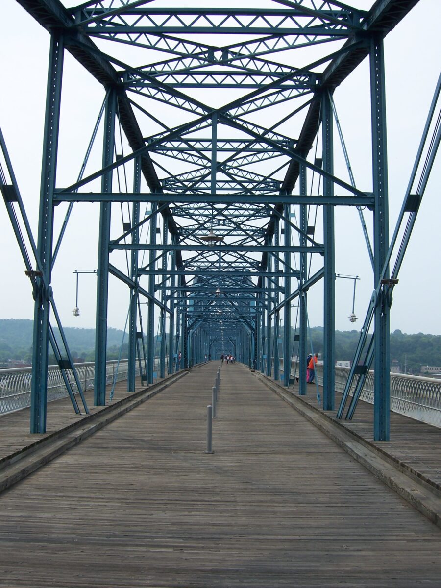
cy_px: 294
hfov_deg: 39.7
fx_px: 612
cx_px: 220
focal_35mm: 36
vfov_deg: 51.4
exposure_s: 1/500
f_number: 4.5
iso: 80
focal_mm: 6.2
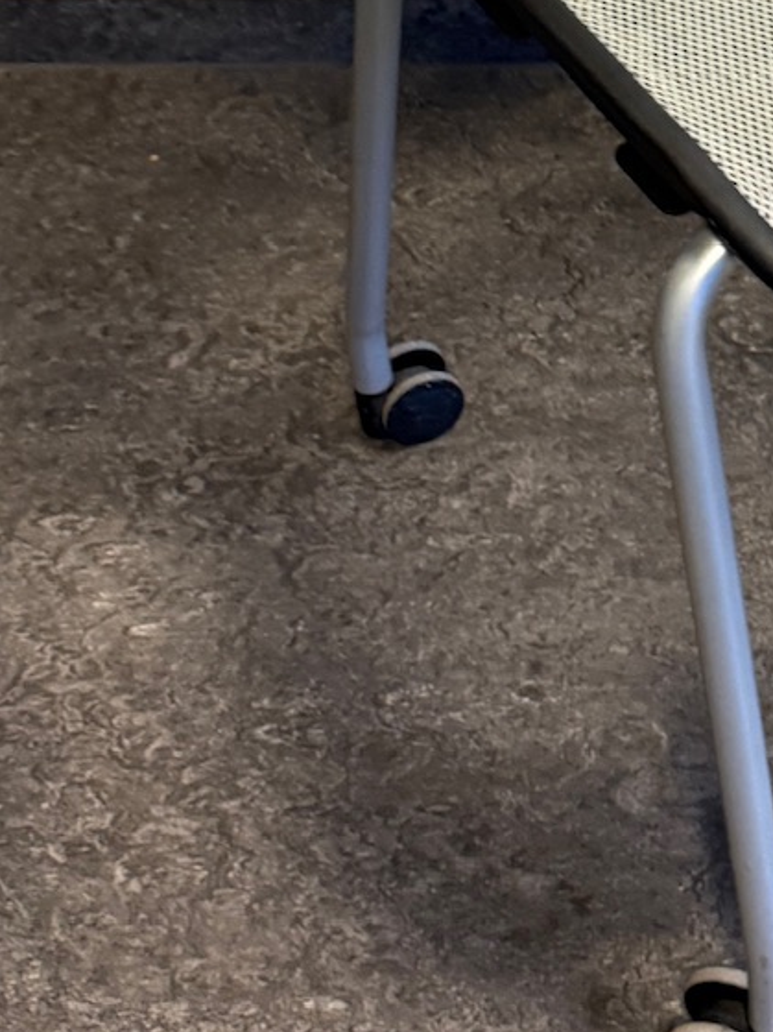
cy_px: 24
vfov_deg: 21.5
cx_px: 943
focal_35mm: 88
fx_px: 2621
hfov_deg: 16.1
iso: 400
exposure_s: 1/50
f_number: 1.78
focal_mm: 6.76
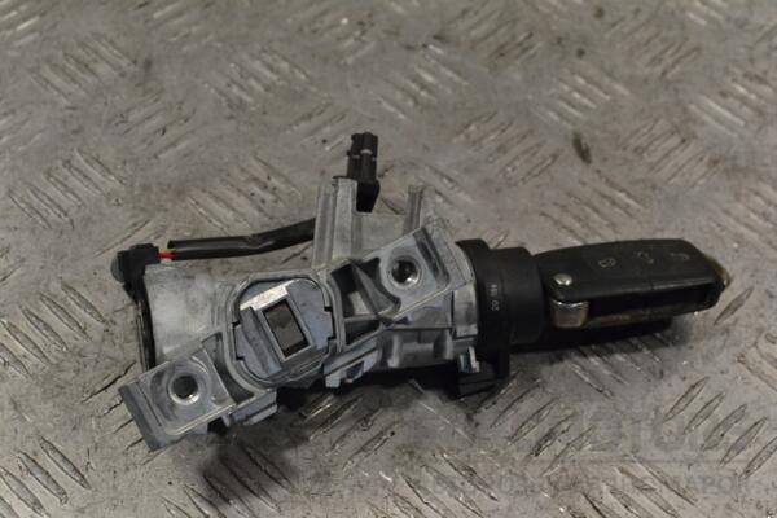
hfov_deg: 28.1
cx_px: 388
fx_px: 1554
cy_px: 259
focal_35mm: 72
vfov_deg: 18.9
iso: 3200
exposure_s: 1/400
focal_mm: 48
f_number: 10
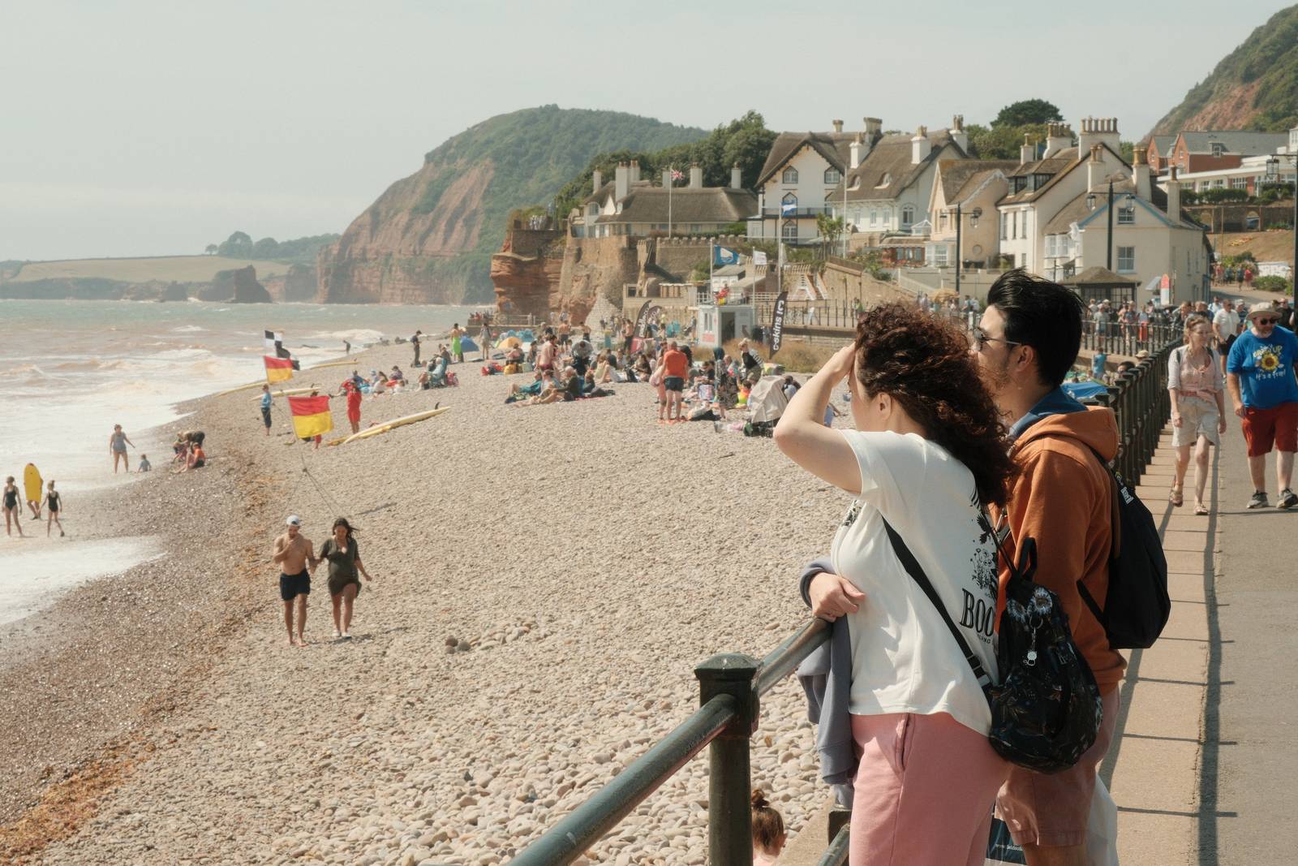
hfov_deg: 25.7
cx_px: 649
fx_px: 2848
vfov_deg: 17.3
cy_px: 433
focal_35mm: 79
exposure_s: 1/400
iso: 640
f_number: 13
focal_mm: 52.4
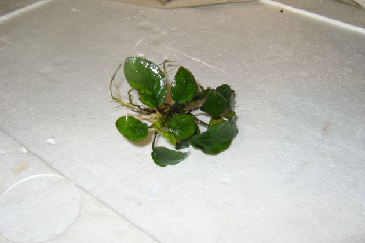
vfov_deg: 35.9
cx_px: 182
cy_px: 122
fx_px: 375
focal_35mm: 37
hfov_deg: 51.9
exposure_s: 1/30
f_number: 2.8
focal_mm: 7.4
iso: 100
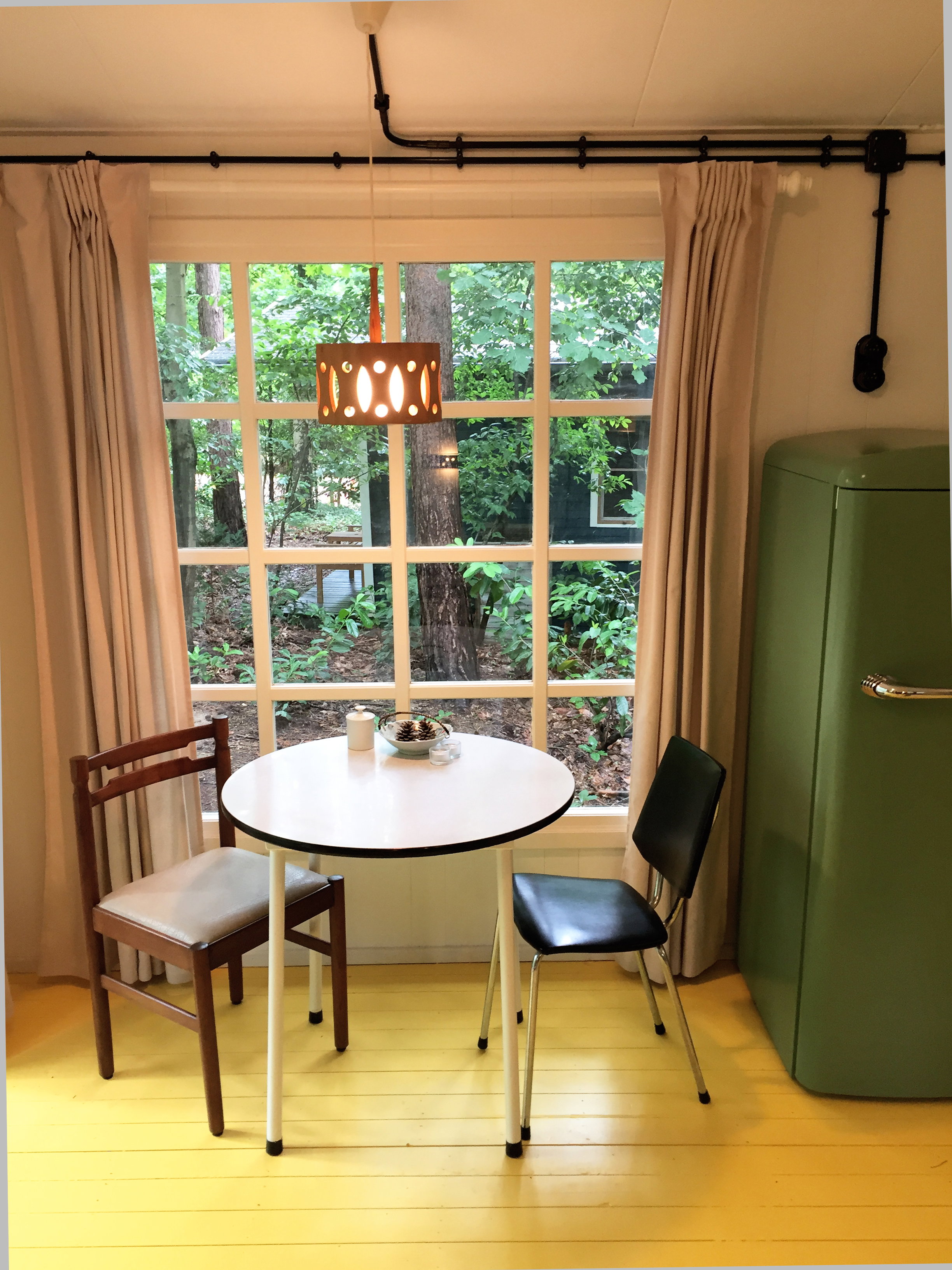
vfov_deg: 61.7
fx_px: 1063
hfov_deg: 48.2
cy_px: 635
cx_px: 476
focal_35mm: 29
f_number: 2.2
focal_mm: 4.15
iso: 80
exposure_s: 1/33
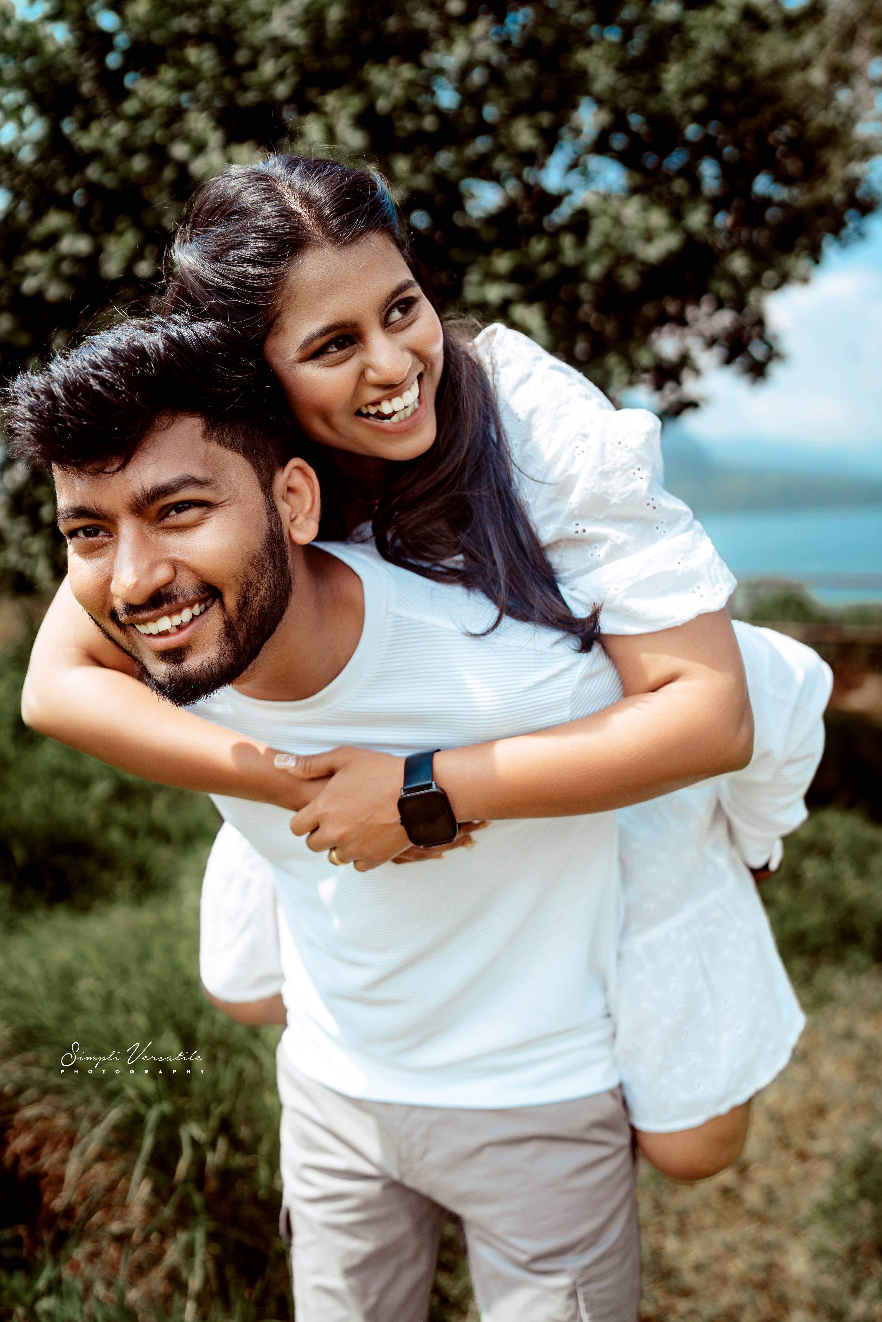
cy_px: 661
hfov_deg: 37.9
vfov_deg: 54.4
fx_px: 1286
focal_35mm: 35
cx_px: 441
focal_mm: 35
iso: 100
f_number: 2.5
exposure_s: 1/2000
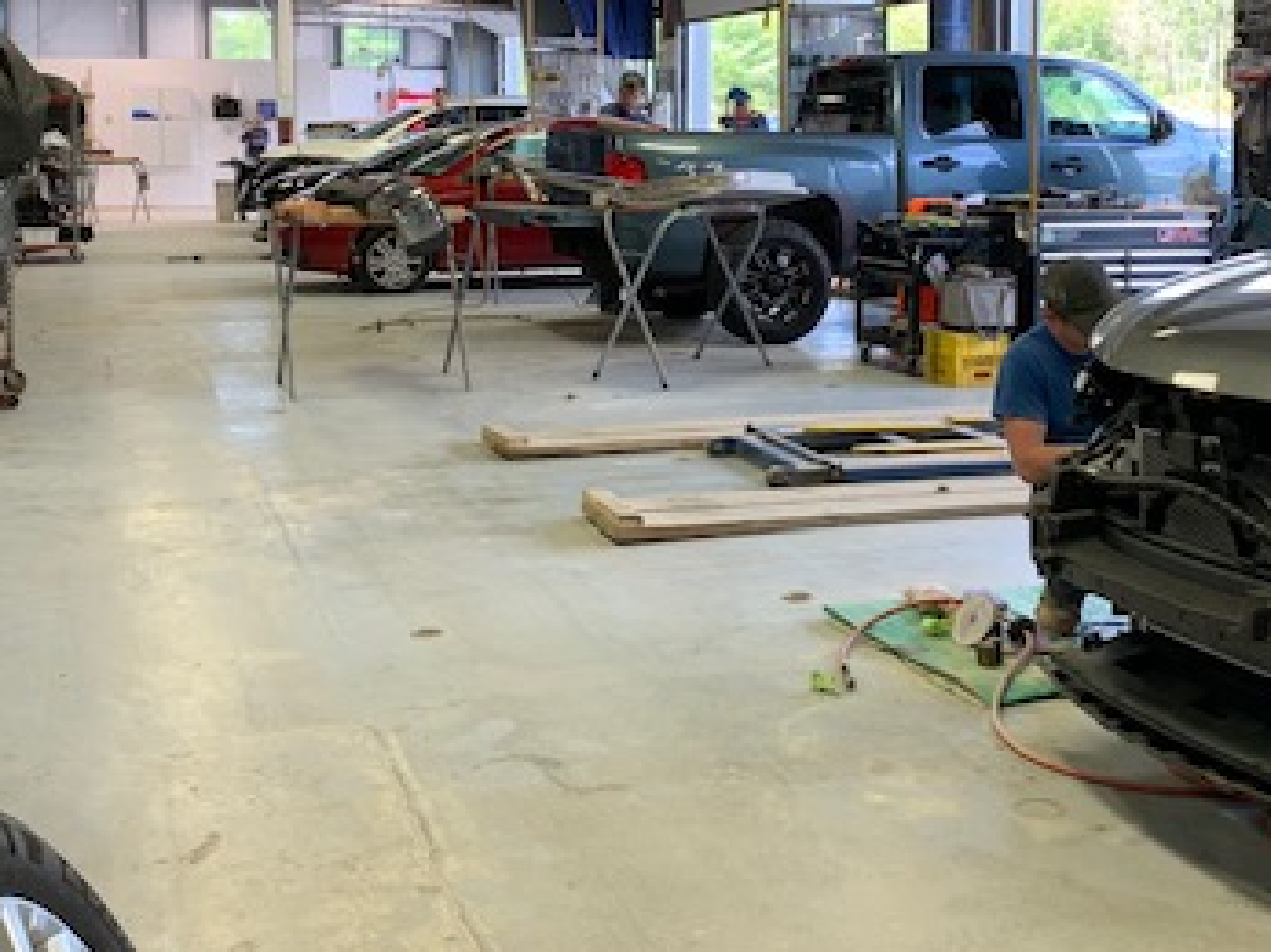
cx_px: 729
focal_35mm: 48
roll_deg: +0.4
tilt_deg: -2.9
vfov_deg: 29.7
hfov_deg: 39.6
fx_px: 1762
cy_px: 234
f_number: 1.8
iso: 64
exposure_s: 1/122
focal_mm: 4.25
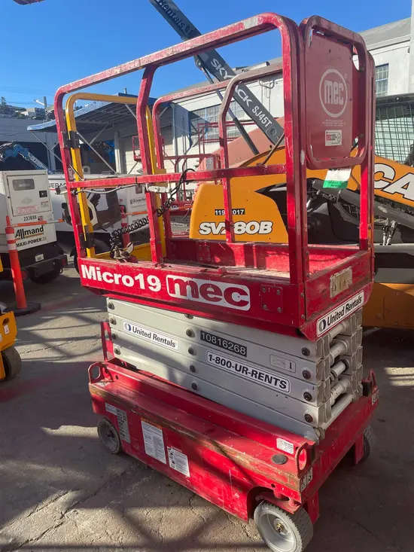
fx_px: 414
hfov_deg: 53.1
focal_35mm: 26
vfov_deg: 67.3
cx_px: 207
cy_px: 276
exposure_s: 1/1742
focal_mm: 4.2
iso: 32
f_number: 1.6
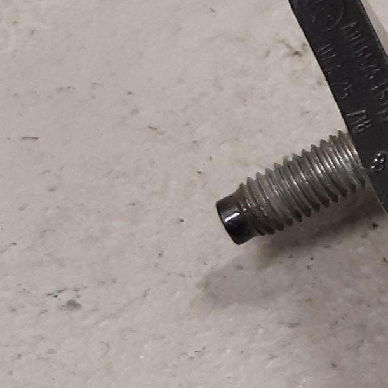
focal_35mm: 77
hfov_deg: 19.9
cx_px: 556
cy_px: 116
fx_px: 976
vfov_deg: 22.3
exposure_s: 1/50
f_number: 1.7
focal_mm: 3.93
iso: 125
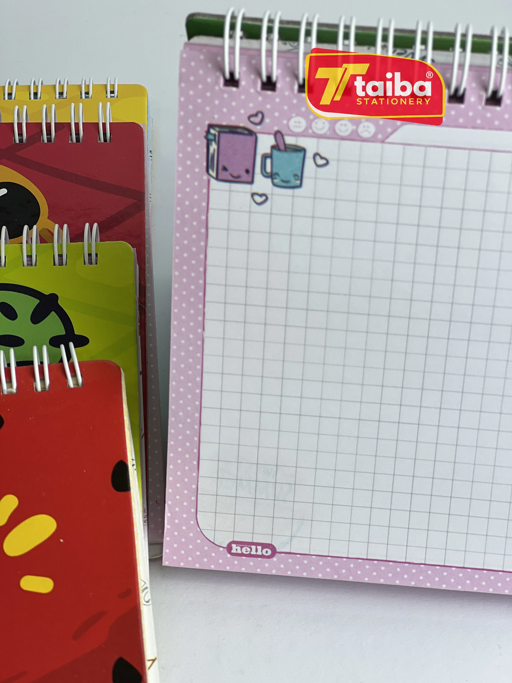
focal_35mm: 77
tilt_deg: -48.3
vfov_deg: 25.3
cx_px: 256
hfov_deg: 19.1
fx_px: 1519
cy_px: 342
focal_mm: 9
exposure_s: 1/105
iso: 20
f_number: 2.8
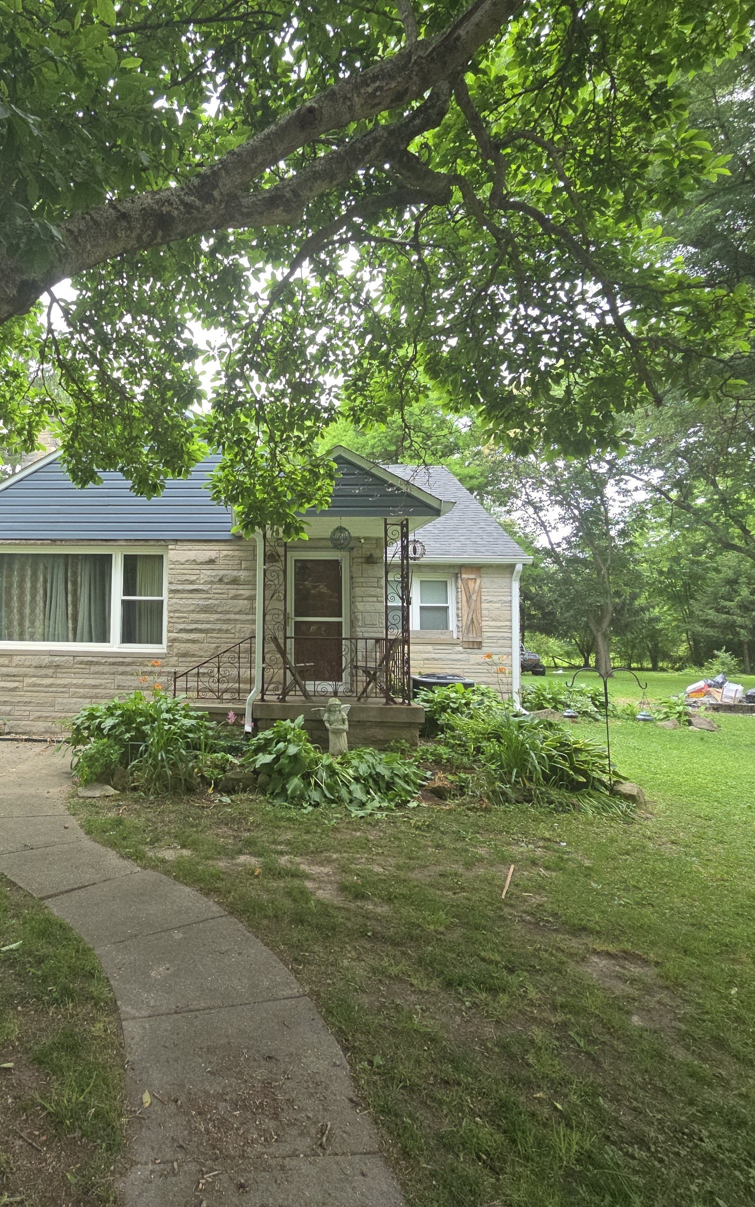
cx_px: 172
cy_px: 585
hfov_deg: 58.4
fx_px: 625
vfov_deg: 88.0
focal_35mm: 19
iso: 50
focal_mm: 2.2
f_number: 2.2
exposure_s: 1/121
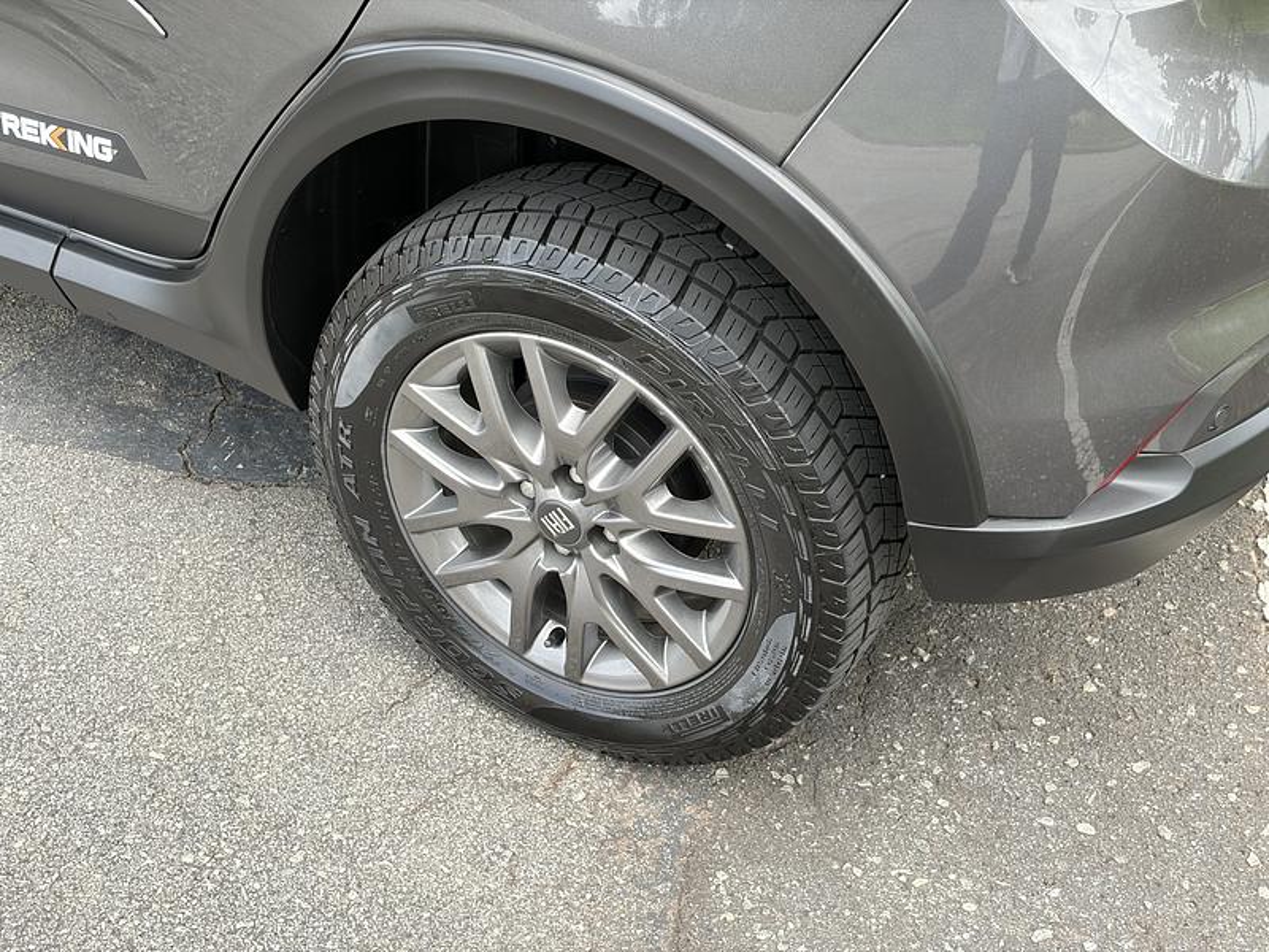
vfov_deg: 28.0
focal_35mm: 52
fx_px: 1906
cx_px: 634
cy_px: 476
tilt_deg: -32.3
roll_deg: +9.4
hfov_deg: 36.8
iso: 32
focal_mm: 5.96
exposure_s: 1/397
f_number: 1.6
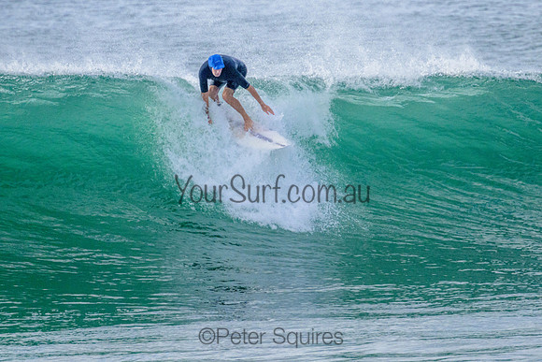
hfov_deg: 2.0
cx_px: 268
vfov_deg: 1.3
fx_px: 15856
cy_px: 124
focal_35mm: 1053
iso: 1600
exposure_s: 1/2000
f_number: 11
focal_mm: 800
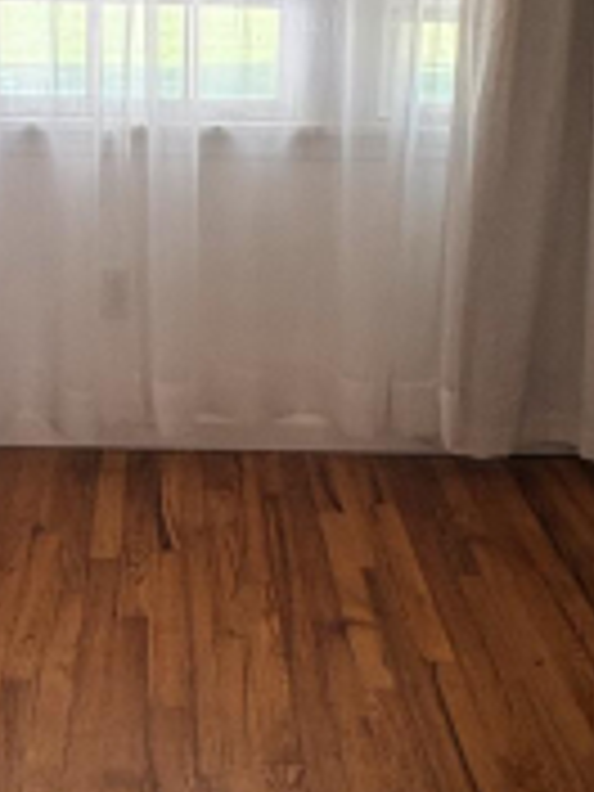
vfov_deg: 35.6
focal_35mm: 53
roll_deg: -1.7
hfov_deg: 27.4
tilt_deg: -12.9
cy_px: 223
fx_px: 1213
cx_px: 216
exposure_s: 1/99
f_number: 2.2
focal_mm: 2.22
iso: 100
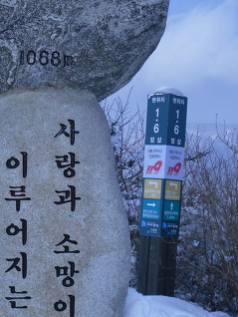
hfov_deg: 17.2
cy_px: 160
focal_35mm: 85
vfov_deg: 23.0
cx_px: 26
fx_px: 778
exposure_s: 1/224
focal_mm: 6.3
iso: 80
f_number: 7.6
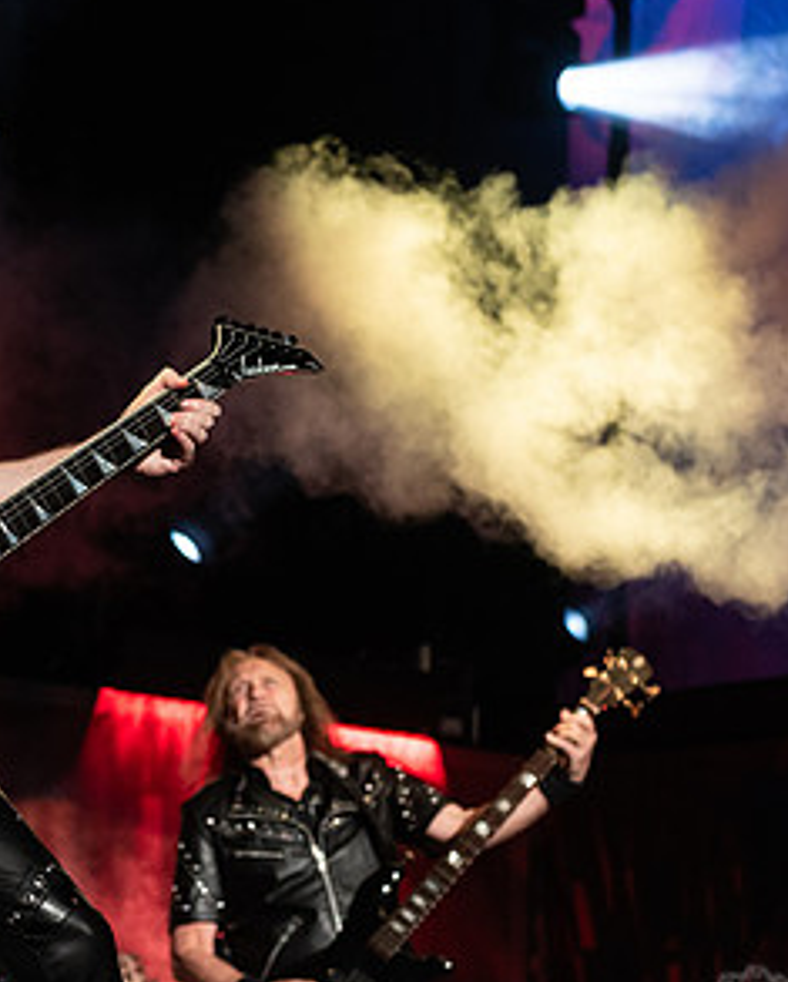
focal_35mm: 130
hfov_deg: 11.8
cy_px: 437
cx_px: 131
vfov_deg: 14.8
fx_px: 3784
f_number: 4
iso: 1600
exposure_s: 1/500
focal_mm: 70
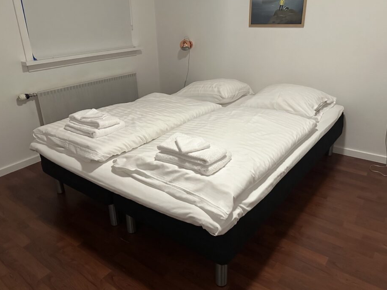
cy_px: 136
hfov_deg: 65.3
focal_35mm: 27
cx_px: 186
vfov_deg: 51.3
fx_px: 302
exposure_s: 1/50
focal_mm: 6.86
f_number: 1.78
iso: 800
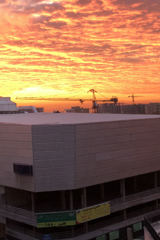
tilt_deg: -2.2
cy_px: 138
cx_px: 95
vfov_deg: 29.6
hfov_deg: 20.0
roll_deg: +2.0
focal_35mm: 68
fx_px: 454
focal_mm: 6
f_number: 2.4
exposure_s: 1/50
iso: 125
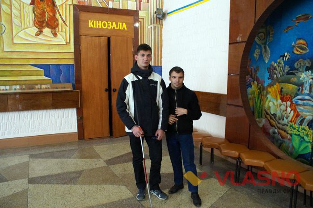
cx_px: 156
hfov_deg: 62.0
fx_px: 261
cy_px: 104
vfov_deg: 43.6
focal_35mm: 30
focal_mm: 20
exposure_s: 1/40
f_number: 4
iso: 3200
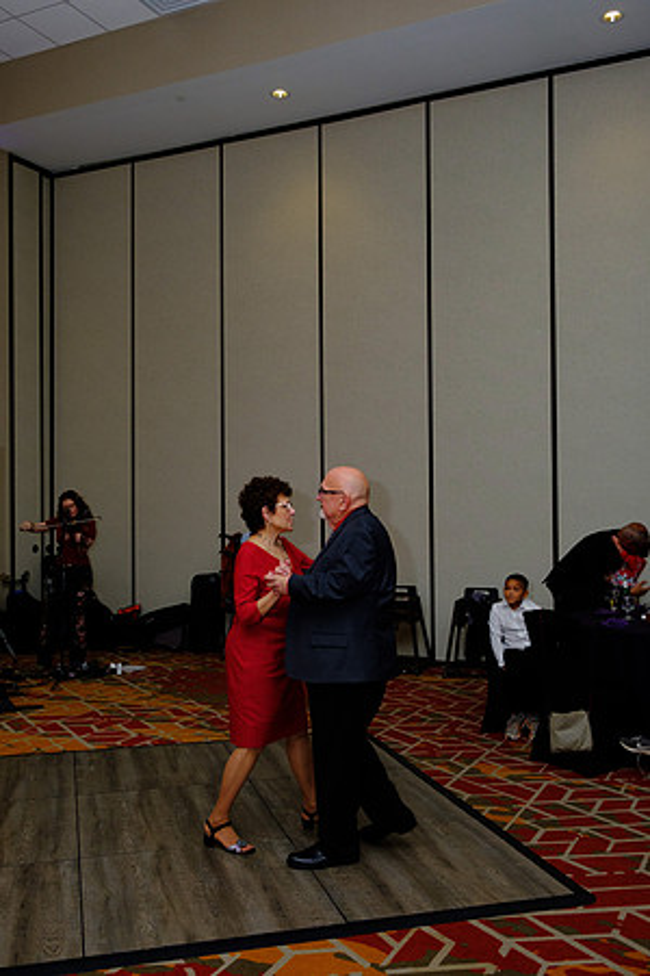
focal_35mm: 33
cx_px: 325
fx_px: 894
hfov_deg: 40.0
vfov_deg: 57.2
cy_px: 488
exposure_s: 1/160
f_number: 7.1
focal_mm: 22.3
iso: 1600
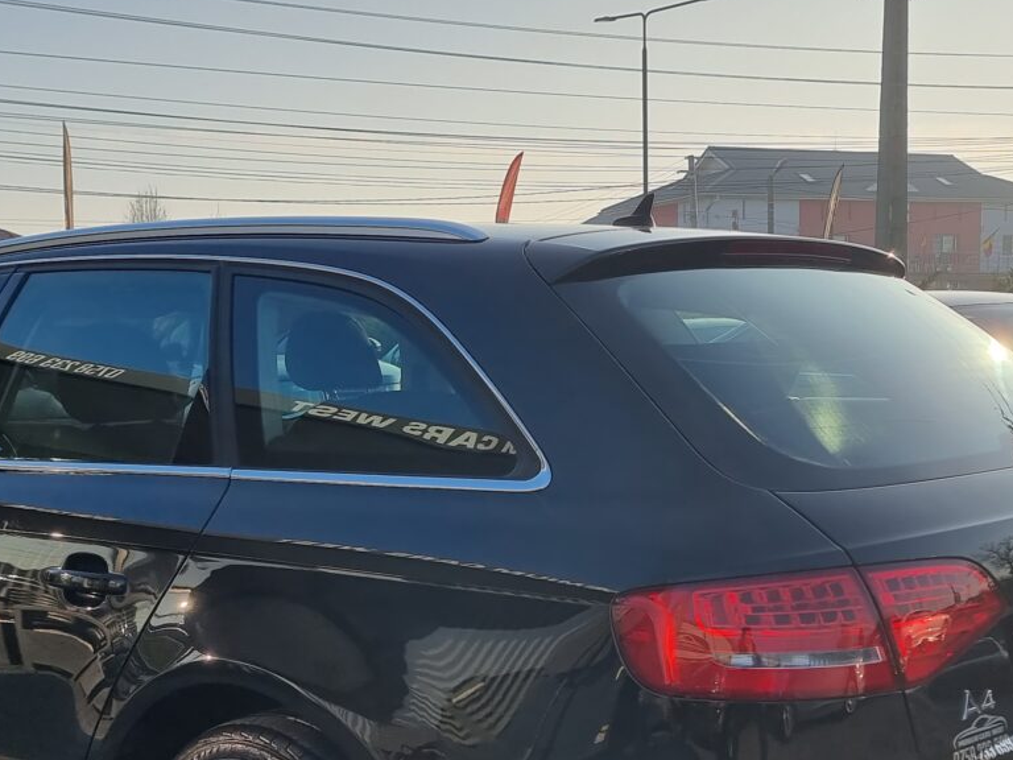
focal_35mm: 50
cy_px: 497
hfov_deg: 38.2
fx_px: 1463
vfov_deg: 28.9
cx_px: 472
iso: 50
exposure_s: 1/752
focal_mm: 6.7
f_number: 1.8
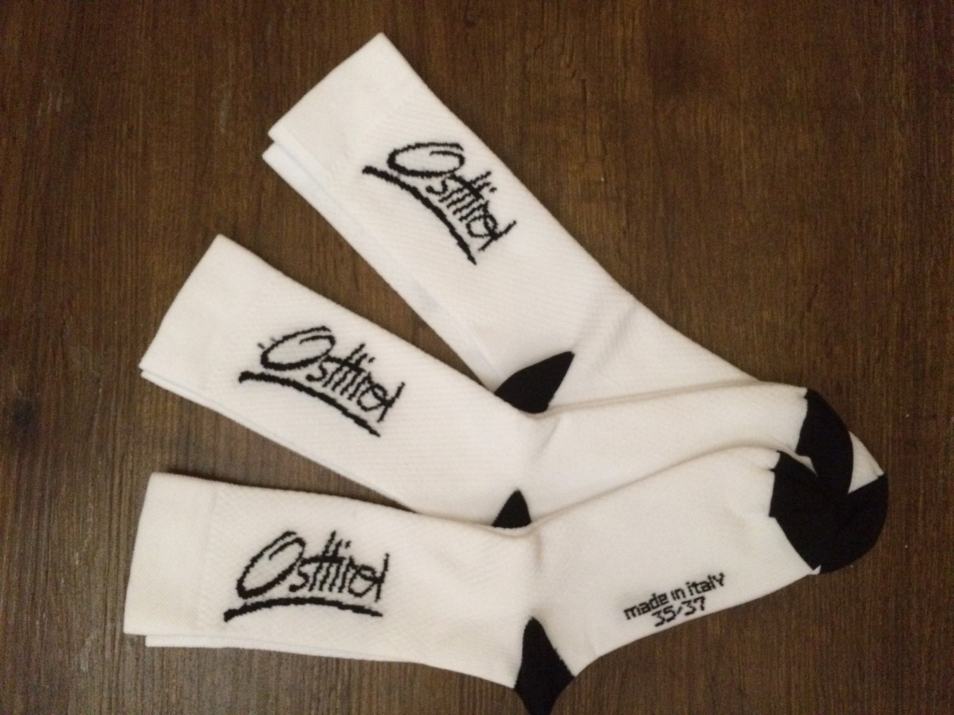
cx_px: 477
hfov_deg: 61.7
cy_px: 358
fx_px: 799
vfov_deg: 48.2
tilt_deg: -84.7
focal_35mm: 29
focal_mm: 4.15
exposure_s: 1/17
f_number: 2.2
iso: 640
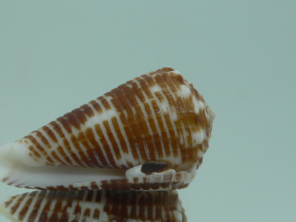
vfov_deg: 27.8
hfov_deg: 36.5
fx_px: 445
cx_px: 105
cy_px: 150
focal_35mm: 52
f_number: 2.8
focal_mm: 4.6
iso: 80
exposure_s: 1/60
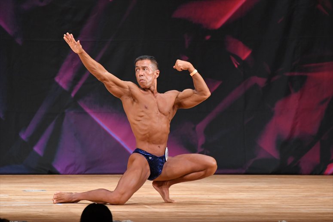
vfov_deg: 3.7
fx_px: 3467
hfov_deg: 5.5
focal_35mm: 375
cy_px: 111
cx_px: 166
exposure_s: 1/400
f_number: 5.6
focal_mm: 250
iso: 3200
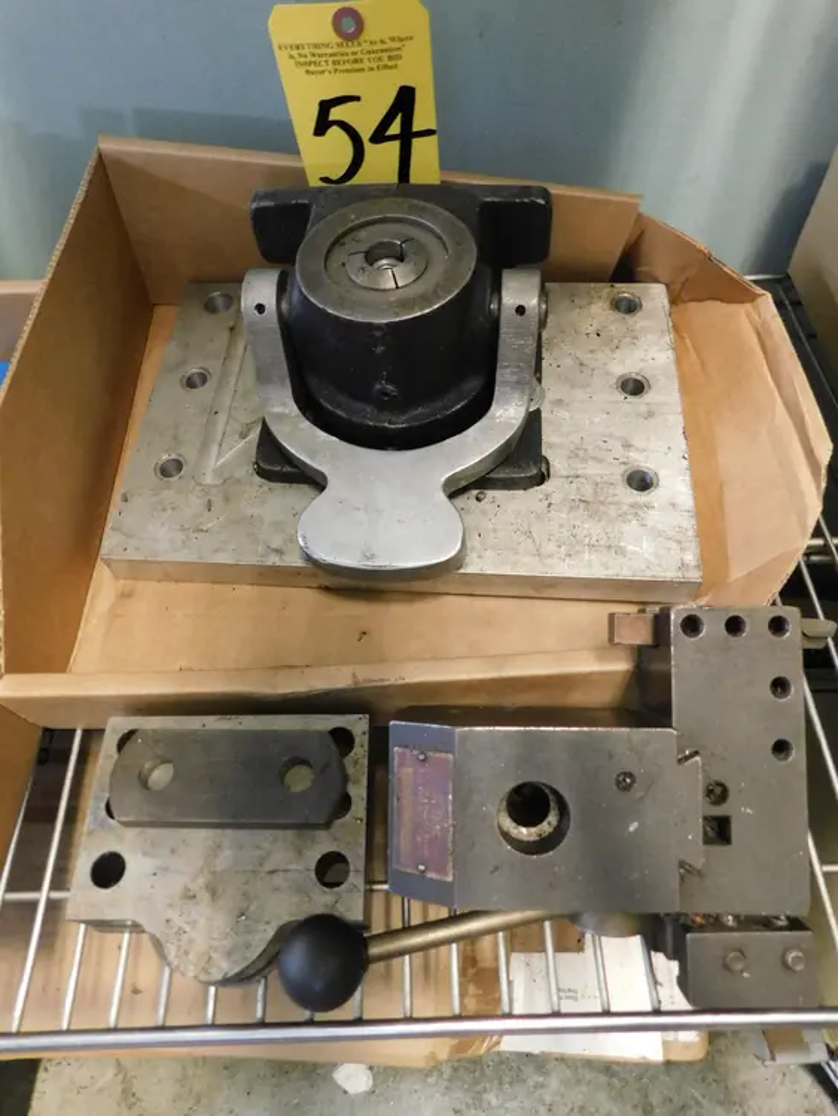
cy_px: 558
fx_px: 742
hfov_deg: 58.9
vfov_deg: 73.9
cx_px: 419
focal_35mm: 23
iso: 560
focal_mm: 4
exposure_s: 1/8
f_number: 3
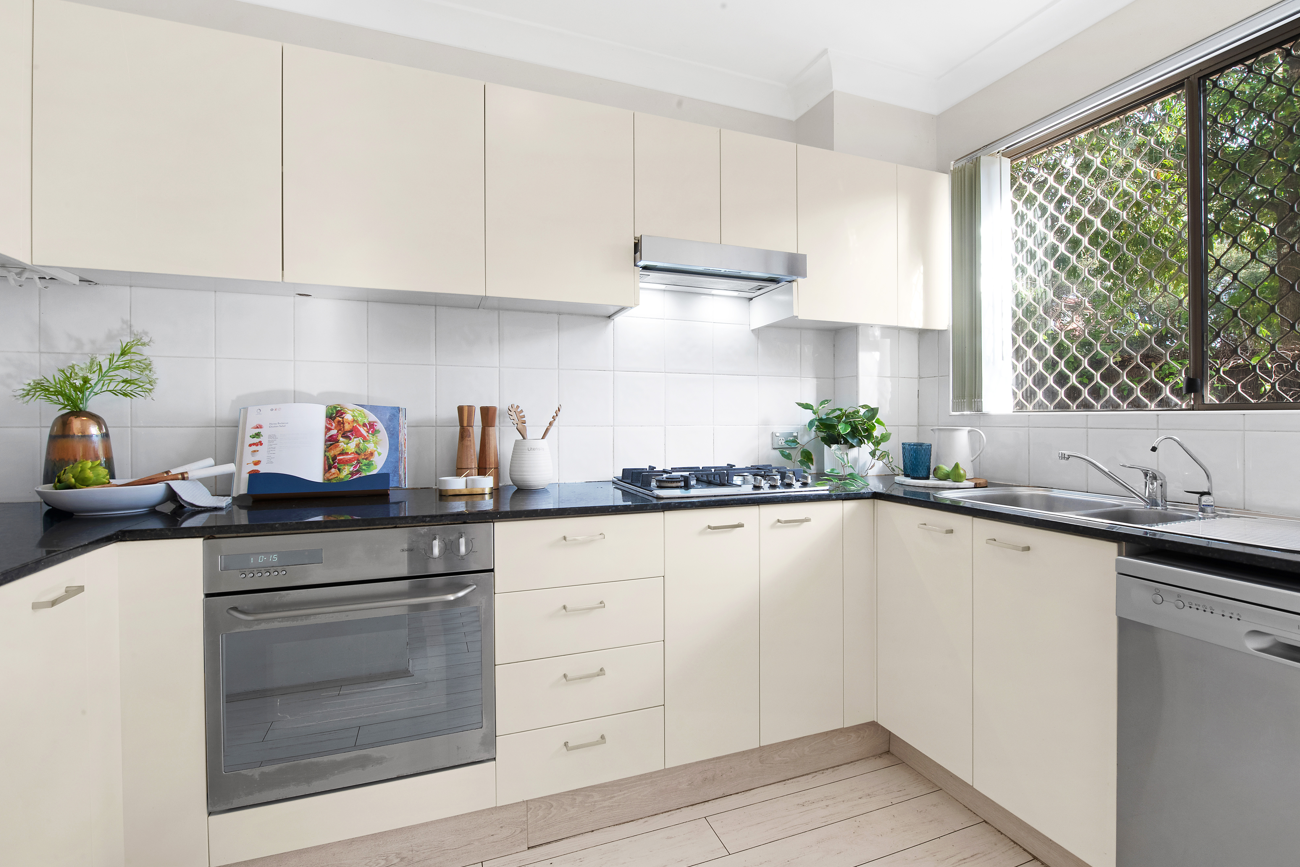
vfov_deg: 73.8
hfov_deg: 96.7
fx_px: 578
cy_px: 424
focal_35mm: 16
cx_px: 679
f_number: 14
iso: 320
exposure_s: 1/5
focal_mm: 14
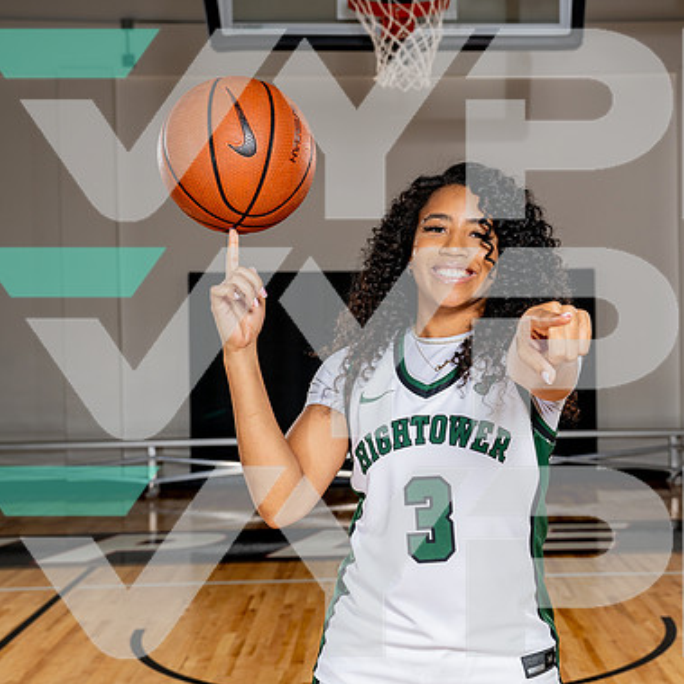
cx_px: 437
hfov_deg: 30.4
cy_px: 344
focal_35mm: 56
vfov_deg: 30.6
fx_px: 1252
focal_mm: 43
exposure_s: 1/250
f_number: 5.6
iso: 200
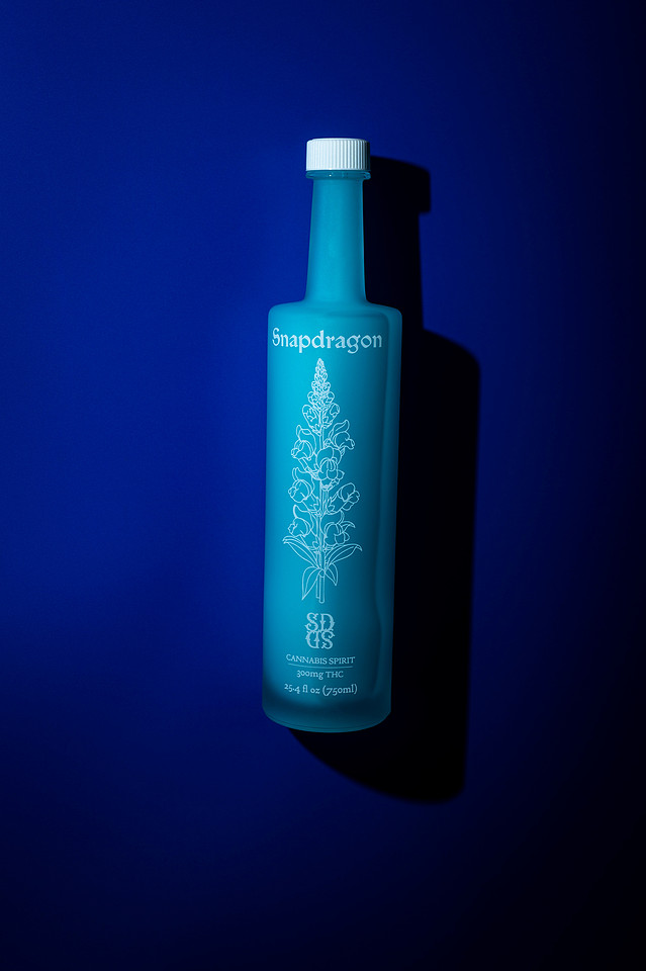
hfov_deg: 27.0
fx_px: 1347
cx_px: 323
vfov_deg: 39.6
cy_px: 486
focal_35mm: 50
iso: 200
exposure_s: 1/60
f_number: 5.6
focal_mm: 50
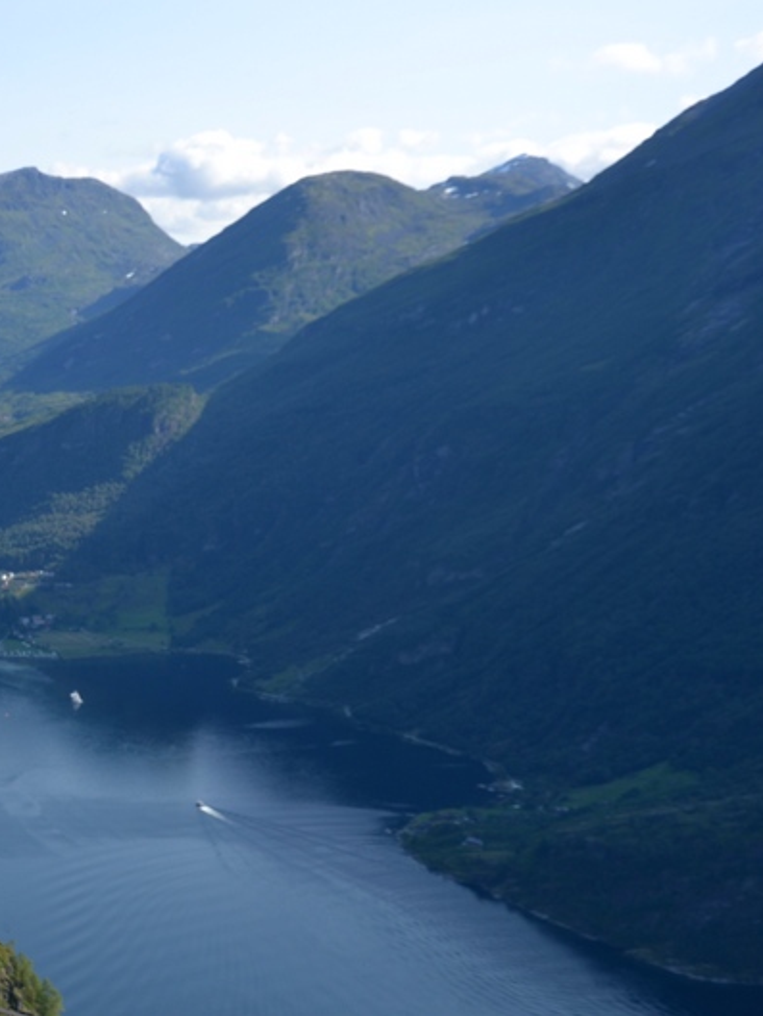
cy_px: 510
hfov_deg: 23.3
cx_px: 49
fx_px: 1792
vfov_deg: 31.7
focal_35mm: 61
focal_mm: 28
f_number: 7.1
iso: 100
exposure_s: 1/200
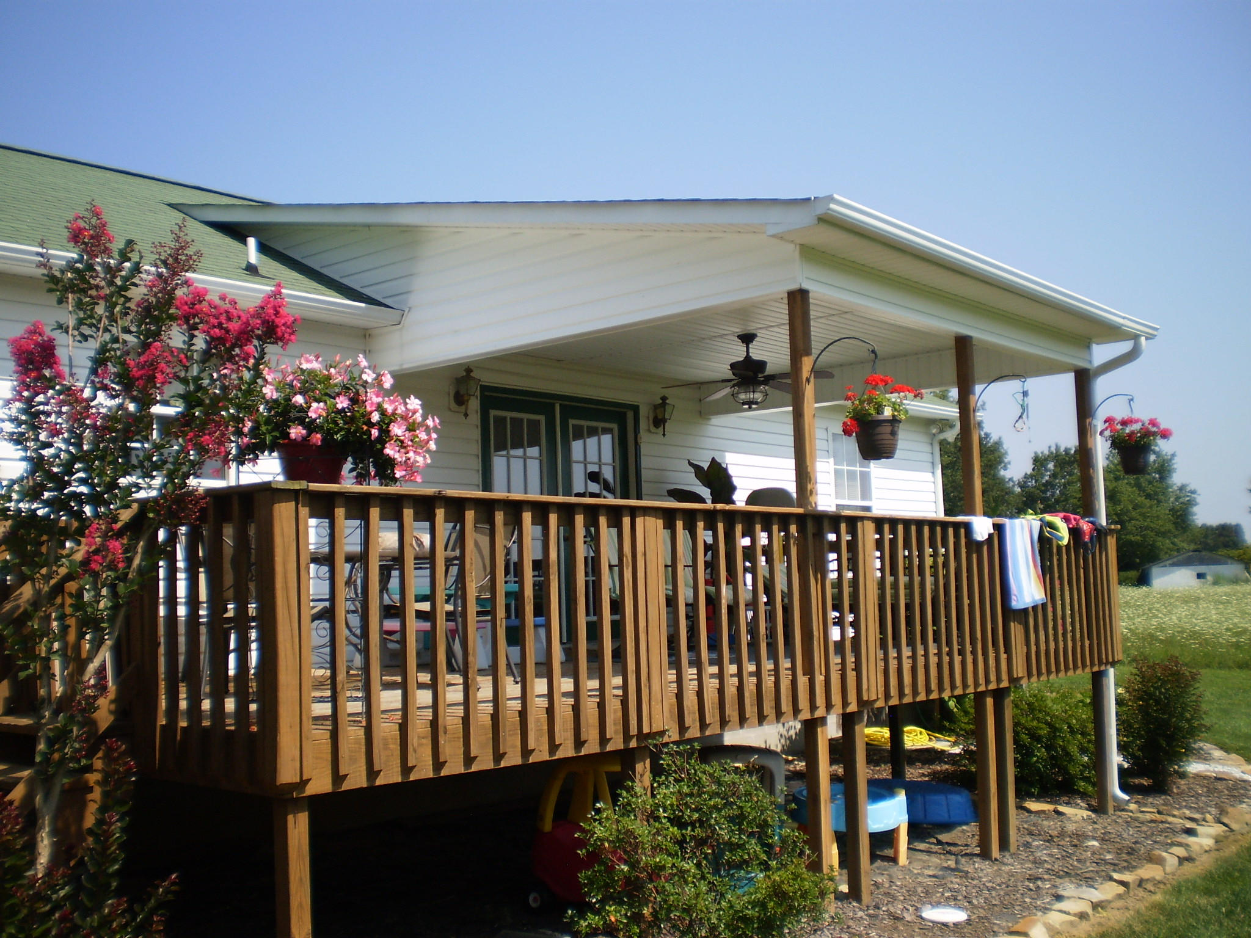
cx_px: 626
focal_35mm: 36
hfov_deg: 51.4
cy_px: 469
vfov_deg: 39.7
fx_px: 1301
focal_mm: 6.3
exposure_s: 1/1000
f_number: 3.1
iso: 64
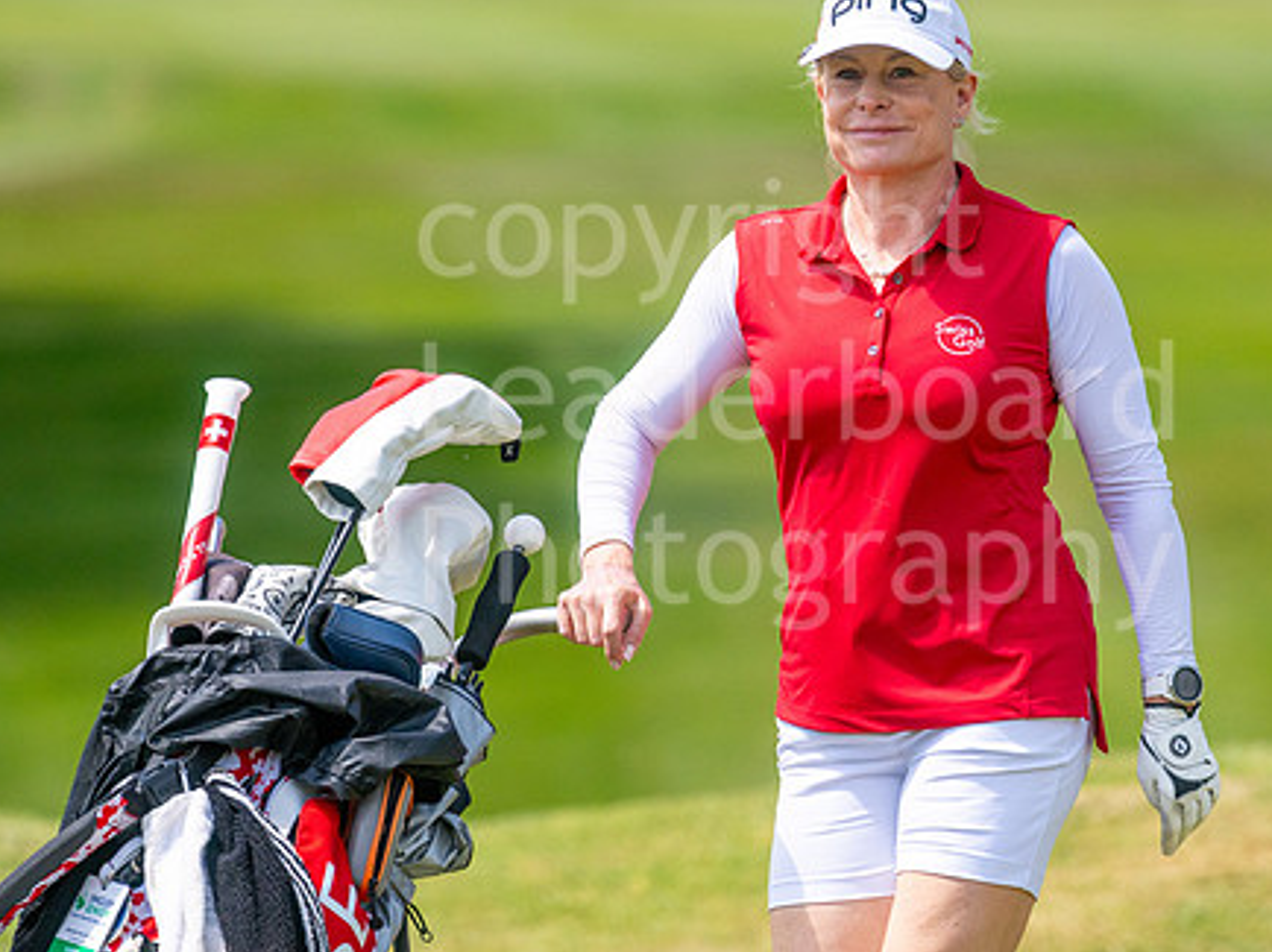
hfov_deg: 3.4
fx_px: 21227
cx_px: 803
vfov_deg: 2.6
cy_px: 419
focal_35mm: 578
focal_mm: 300
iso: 320
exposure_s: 1/2000
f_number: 5
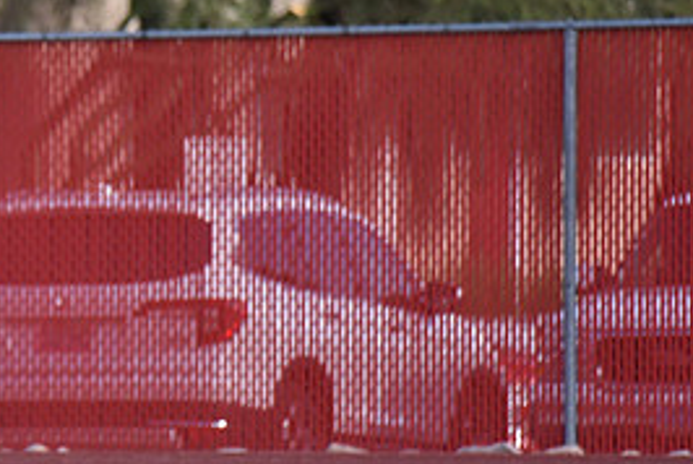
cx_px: -34
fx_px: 25187
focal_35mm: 1307
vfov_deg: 1.1
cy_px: 223
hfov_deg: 1.6
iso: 1600
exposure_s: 1/3200
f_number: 6.3
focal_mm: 600
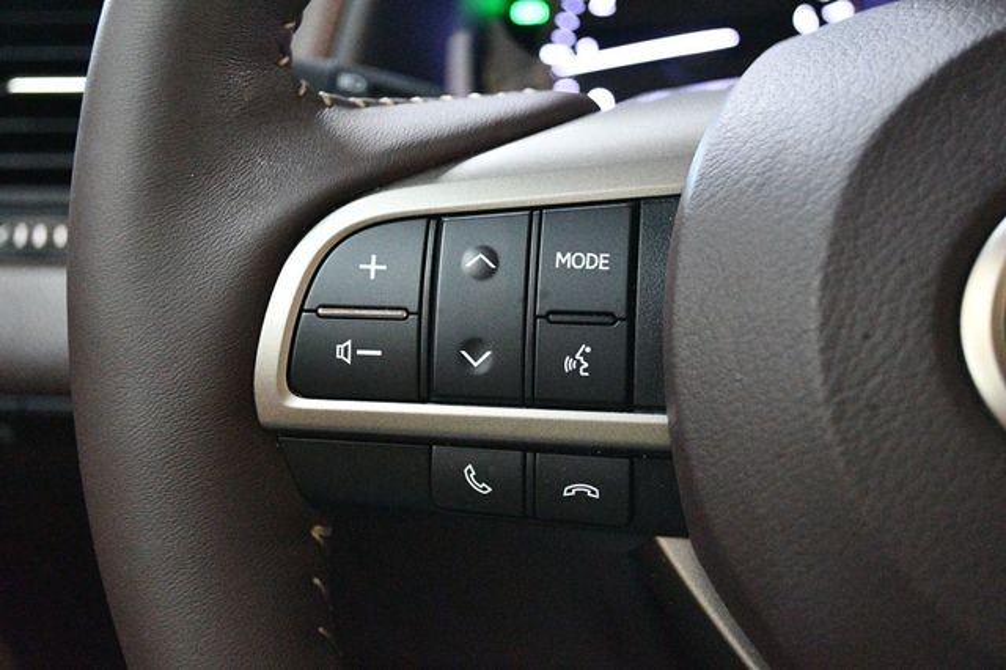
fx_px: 1424
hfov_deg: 38.9
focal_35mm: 51
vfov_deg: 26.5
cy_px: 335
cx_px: 503
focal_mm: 34
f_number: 5
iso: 12800
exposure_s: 1/50
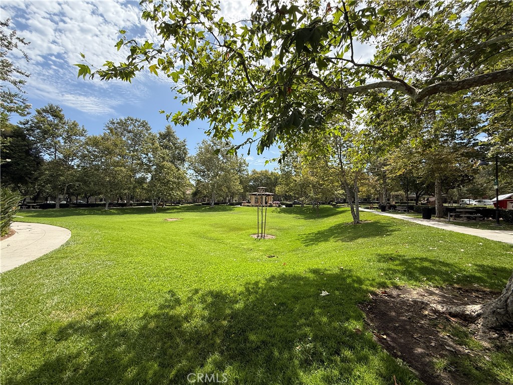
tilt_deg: +1.2
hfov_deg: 102.1
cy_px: 192
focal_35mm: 14
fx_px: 207
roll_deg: -1.1
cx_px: 256
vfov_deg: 85.7
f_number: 2.2
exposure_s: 1/1656
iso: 50
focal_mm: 2.22
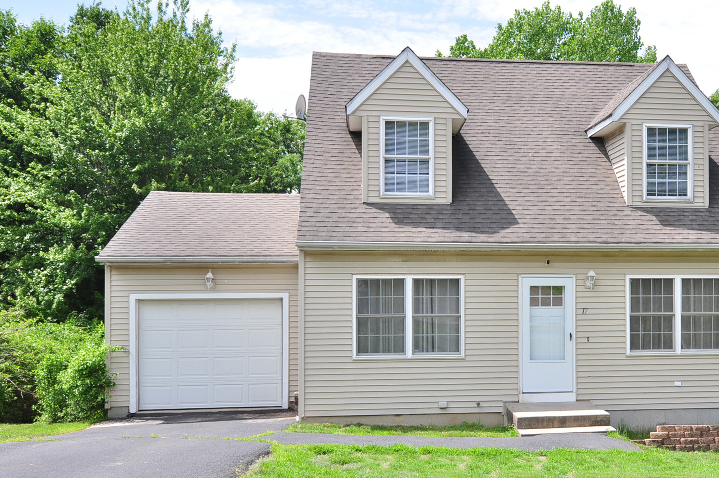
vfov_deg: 35.9
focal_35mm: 37
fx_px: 738
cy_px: 243
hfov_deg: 51.5
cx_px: 438
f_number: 8
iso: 250
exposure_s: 1/320
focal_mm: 20
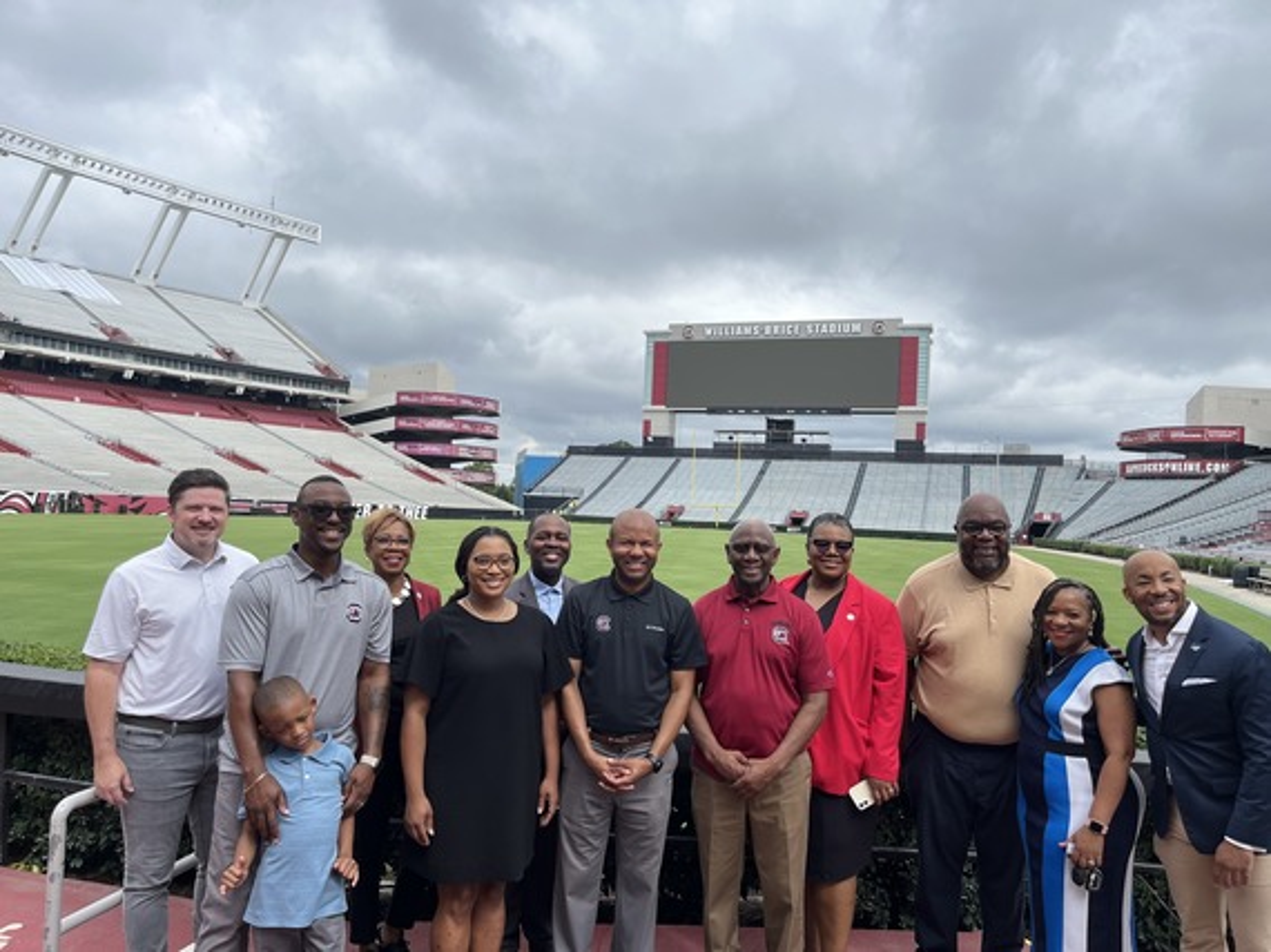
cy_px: 476
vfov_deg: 53.0
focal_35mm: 26
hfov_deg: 67.3
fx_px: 954
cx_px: 636
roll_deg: -2.5
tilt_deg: +1.4
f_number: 1.6
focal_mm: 5.1
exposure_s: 1/2179
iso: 50
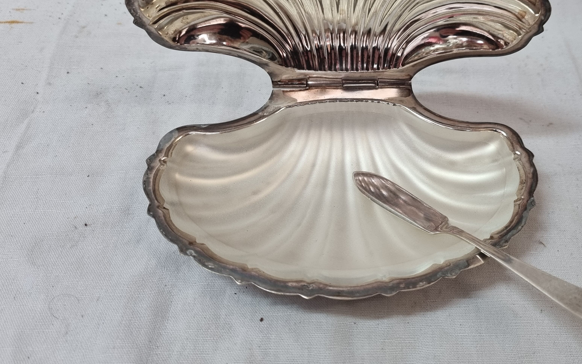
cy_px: 158
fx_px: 571
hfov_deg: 53.2
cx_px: 376
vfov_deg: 35.3
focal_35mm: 36
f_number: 1.8
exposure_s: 1/100
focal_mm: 5.4
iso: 200
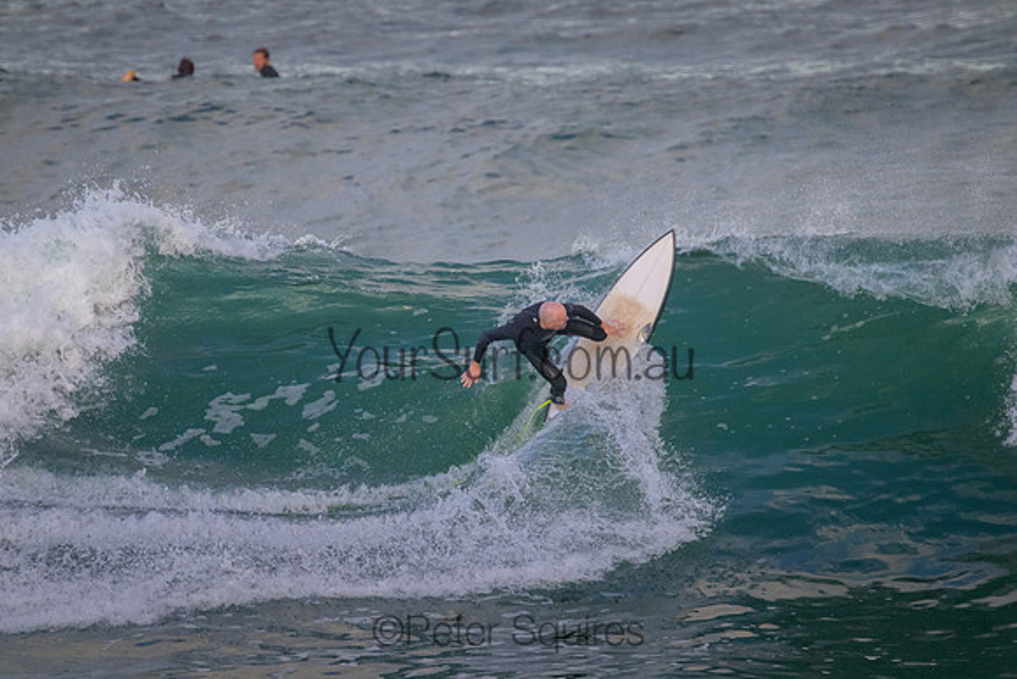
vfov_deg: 1.7
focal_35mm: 800
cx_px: 508
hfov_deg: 2.6
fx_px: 22604
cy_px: 340
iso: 3600
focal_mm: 800
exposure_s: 1/1250
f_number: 11
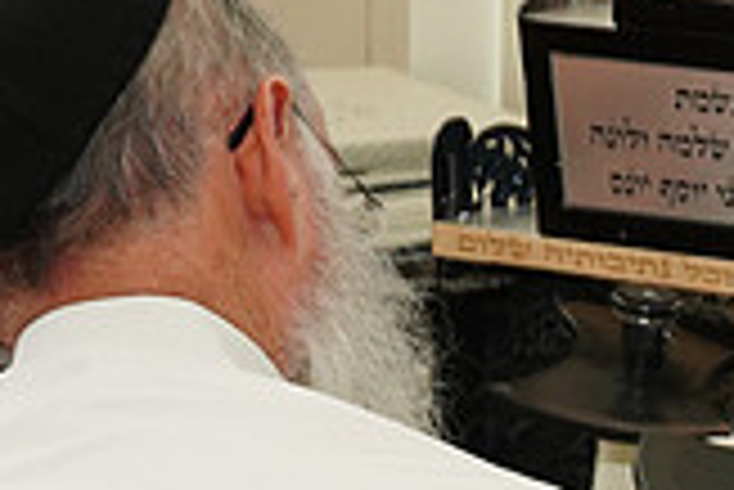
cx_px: 802
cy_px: 627
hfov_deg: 13.8
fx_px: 2979
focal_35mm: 146
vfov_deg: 9.3
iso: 5000
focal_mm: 41
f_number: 10
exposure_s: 1/100
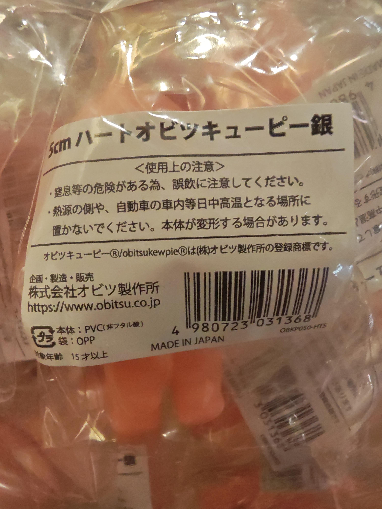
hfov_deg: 56.8
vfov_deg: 71.6
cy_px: 254
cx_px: 191
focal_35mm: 24
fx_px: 353
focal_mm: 1.96
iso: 320
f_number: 2.2
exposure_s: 1/50
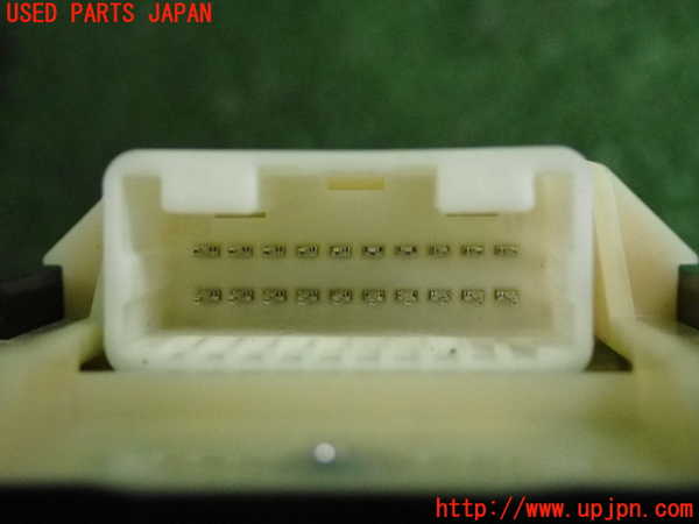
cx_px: 350
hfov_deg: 31.2
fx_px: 1252
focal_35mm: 62
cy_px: 262
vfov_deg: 23.7
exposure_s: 1/125
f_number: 3.6
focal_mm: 11.09
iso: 2000
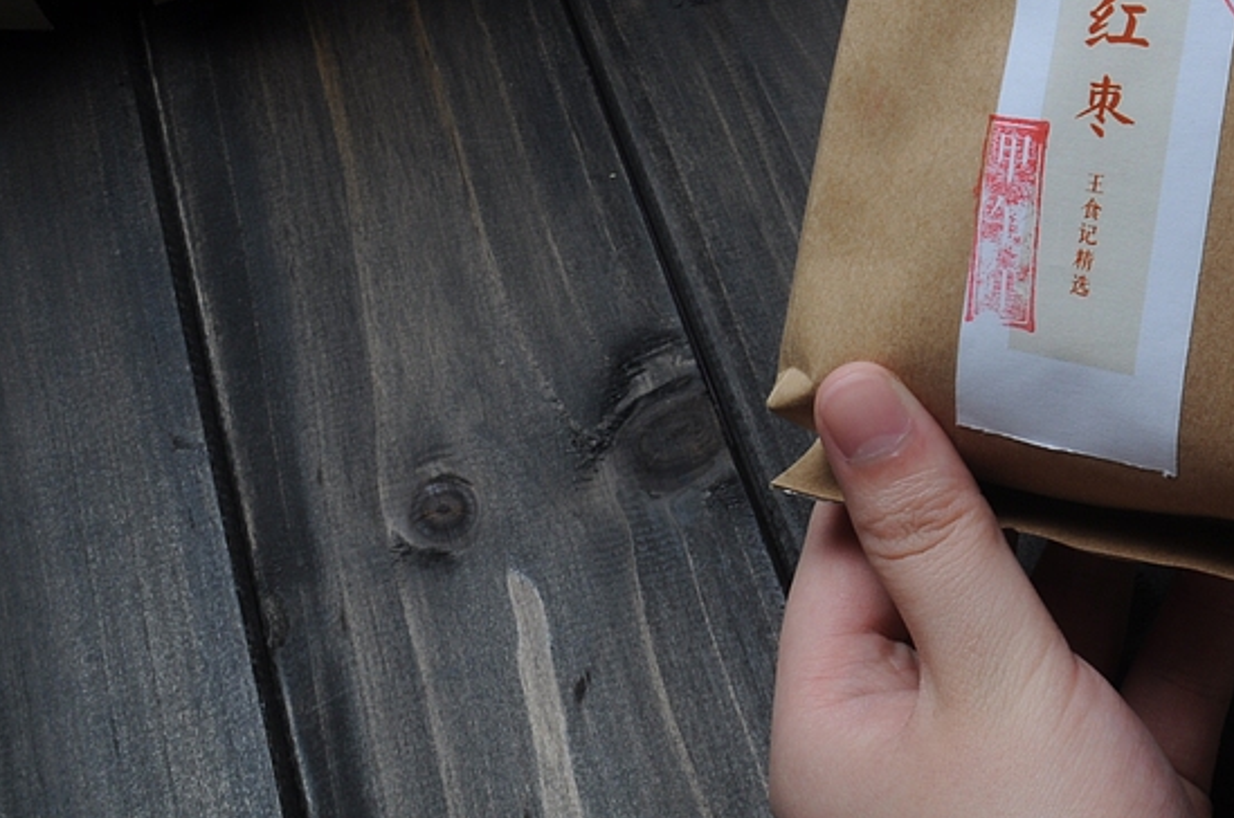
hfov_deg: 25.4
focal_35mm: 77
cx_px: 1140
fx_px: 2635
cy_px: -85
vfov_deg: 17.1
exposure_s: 1/125
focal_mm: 22
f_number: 18
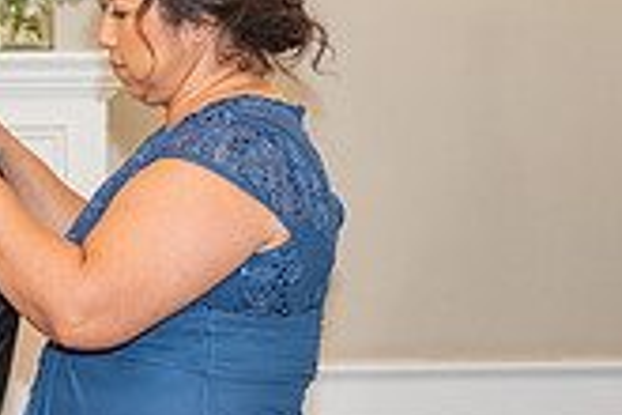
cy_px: 323
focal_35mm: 197
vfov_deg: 7.0
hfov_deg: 10.0
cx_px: -396
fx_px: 3403
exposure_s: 1/200
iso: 1250
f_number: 3.5
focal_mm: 56
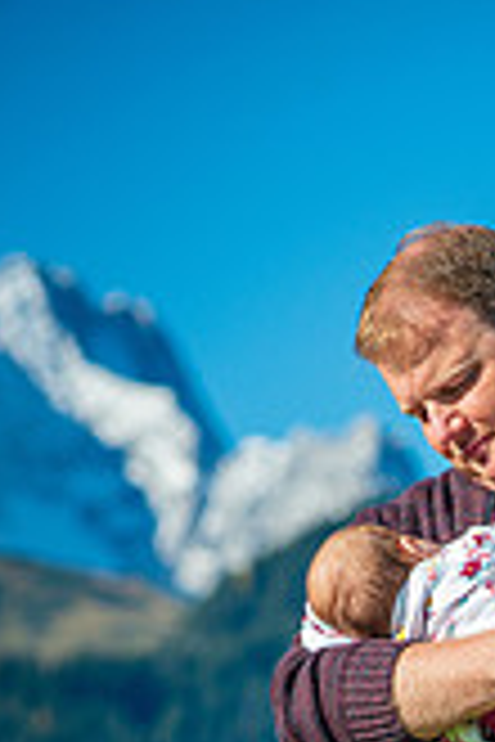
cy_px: 980
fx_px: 7589
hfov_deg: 3.7
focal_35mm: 368
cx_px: 594
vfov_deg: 5.6
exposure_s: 1/1250
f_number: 5.6
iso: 100
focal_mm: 135
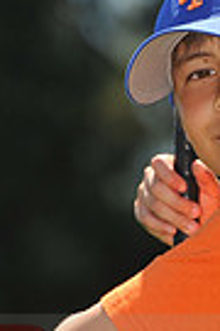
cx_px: 252
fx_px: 4400
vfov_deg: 4.3
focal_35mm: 480
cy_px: 348
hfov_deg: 2.9
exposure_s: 1/1600
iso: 200
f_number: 4
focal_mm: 112
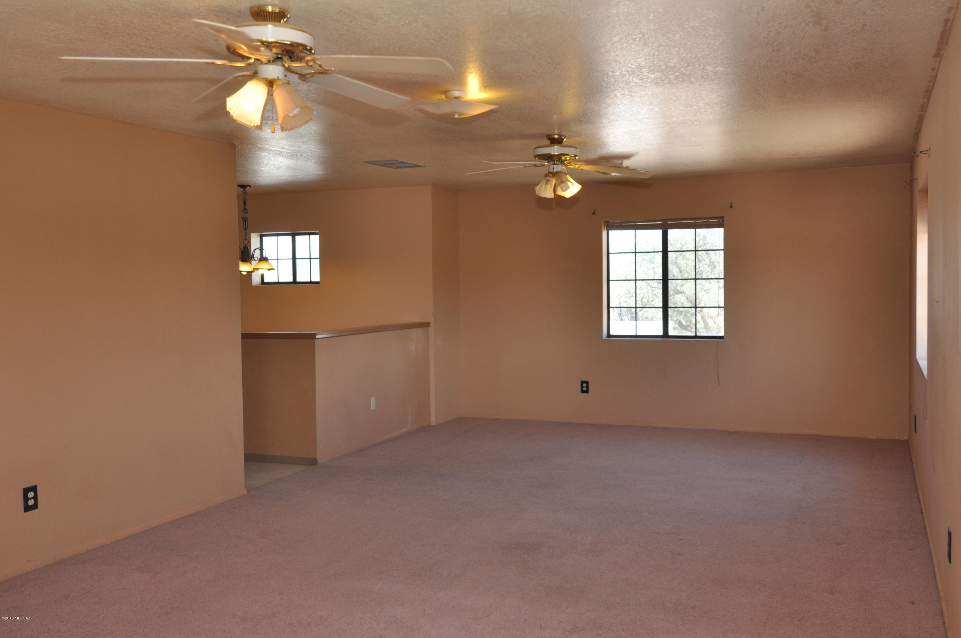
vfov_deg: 39.9
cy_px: 319
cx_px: 480
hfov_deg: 57.3
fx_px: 880
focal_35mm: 33
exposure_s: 1/125
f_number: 5.6
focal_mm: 22
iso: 320
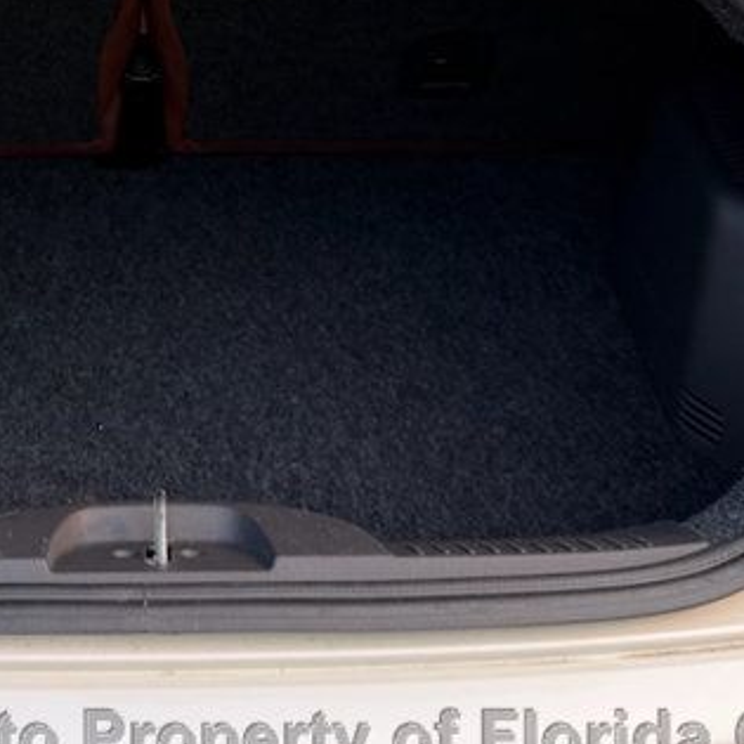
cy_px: -87
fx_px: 1678
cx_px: 125
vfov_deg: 23.4
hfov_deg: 24.5
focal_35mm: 69
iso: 80
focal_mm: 6.76
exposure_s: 1/315
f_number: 1.78
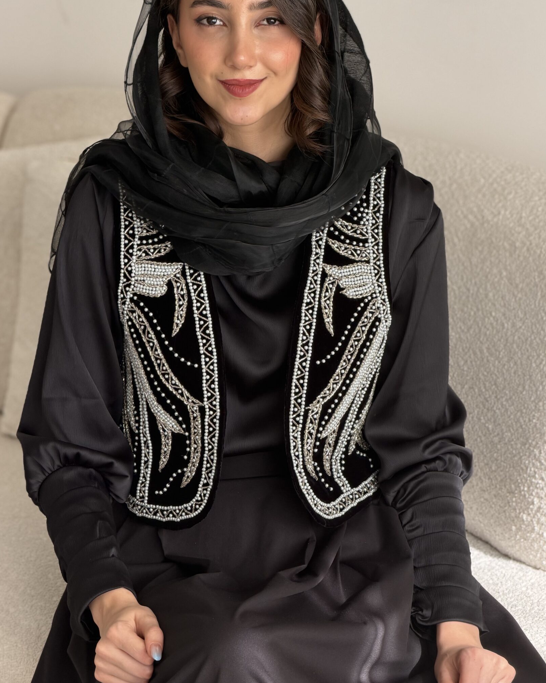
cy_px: 330
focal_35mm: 124
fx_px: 2505
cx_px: 263
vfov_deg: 15.5
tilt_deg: -19.6
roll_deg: +0.2
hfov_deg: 12.4
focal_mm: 16.89
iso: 80
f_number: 2.8
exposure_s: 1/121
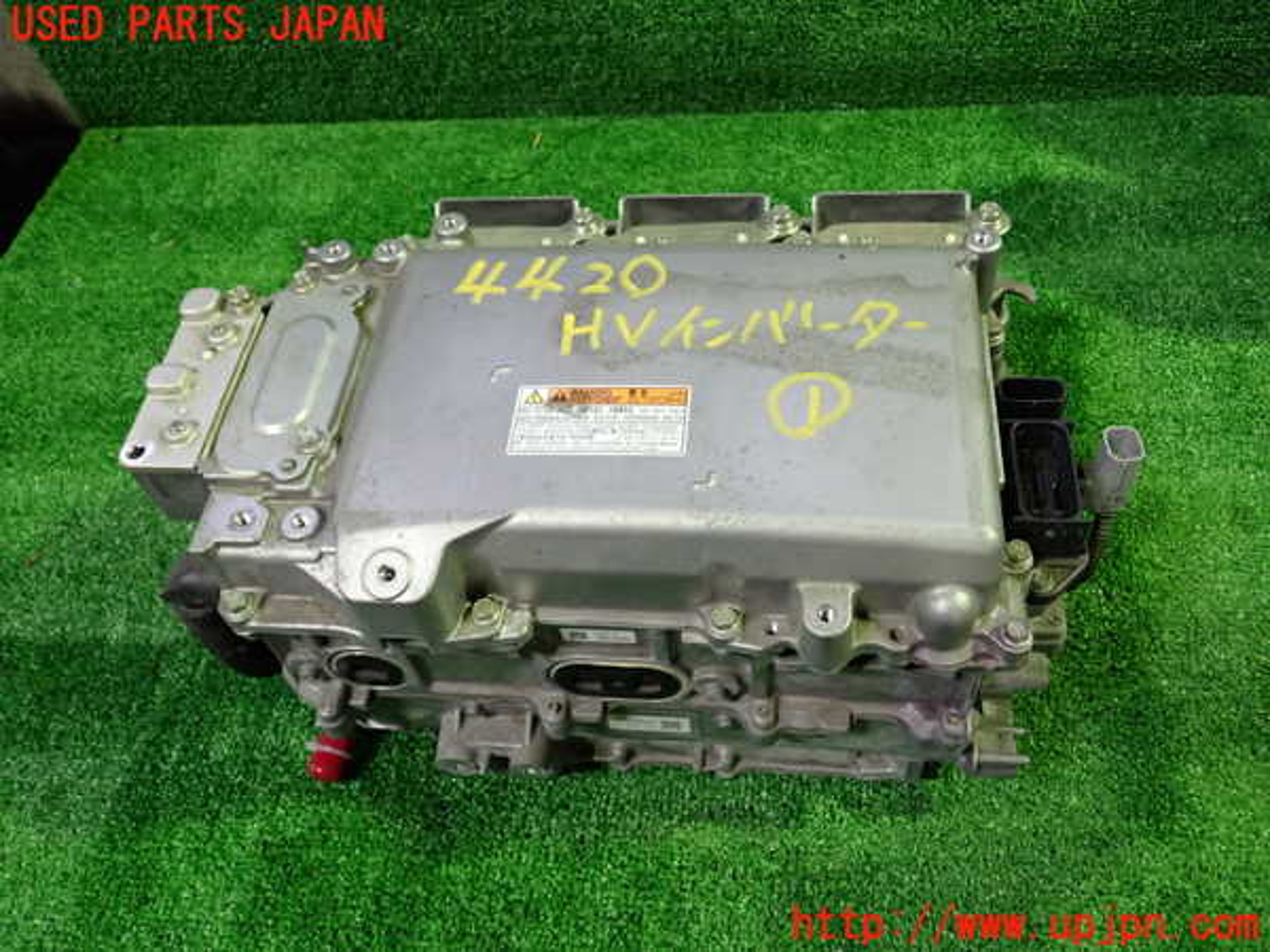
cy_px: 476
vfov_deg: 46.8
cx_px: 635
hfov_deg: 60.0
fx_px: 1101
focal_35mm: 30
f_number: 2.3
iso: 320
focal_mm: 5.4
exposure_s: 1/30
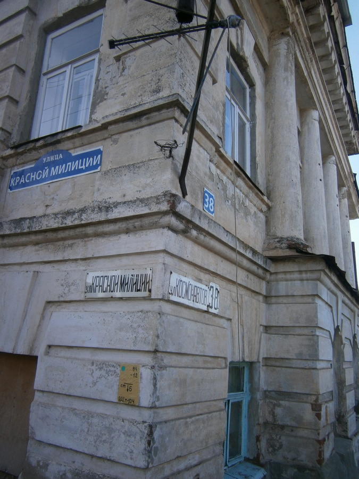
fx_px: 360
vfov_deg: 67.3
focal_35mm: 26
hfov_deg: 53.1
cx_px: 180
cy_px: 240
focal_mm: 4.7
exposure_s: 1/400
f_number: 2.8
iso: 80
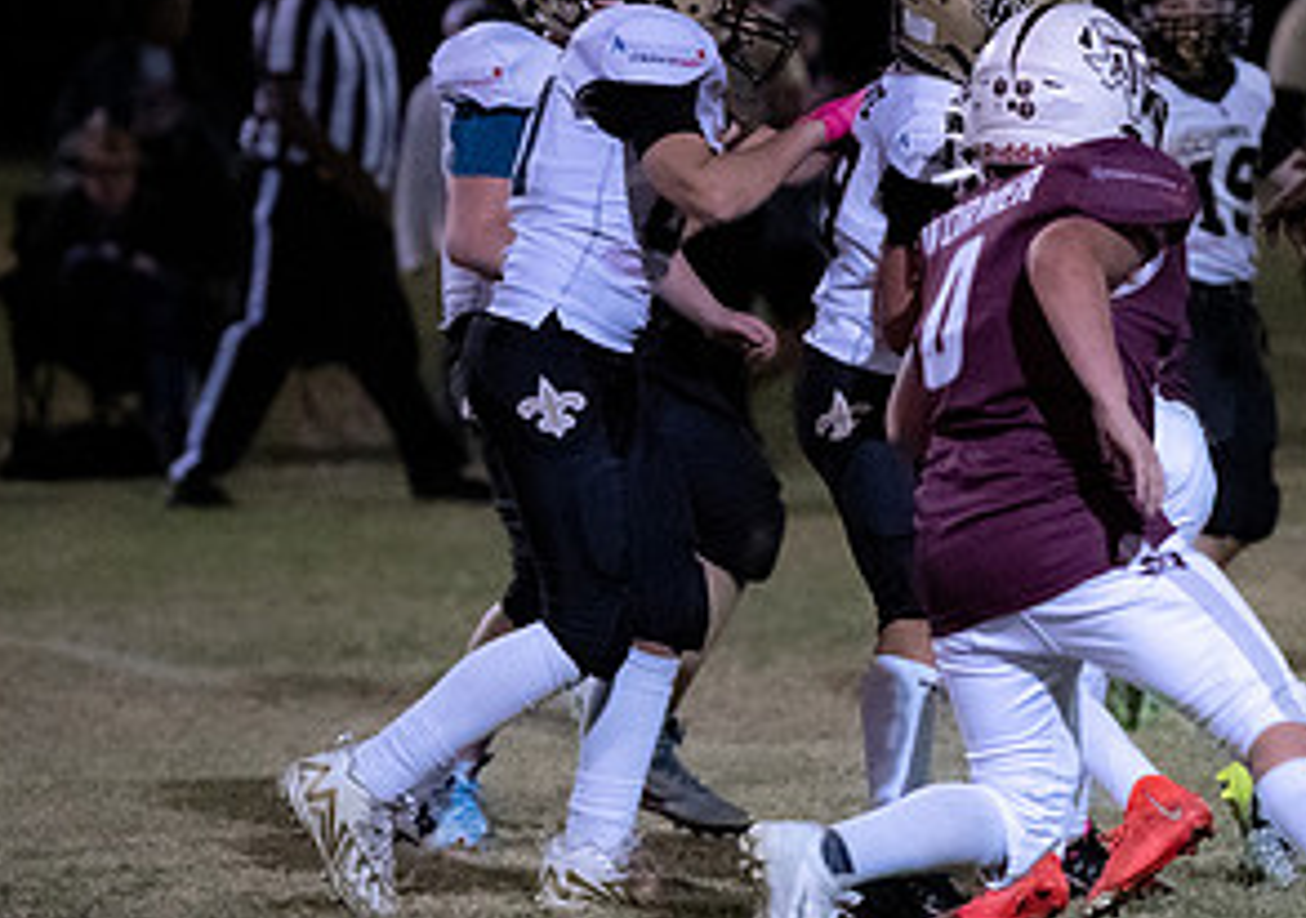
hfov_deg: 4.7
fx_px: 15791
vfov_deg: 3.3
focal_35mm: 428
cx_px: 1336
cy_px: 383
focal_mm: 136
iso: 12800
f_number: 2.8
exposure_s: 1/1000
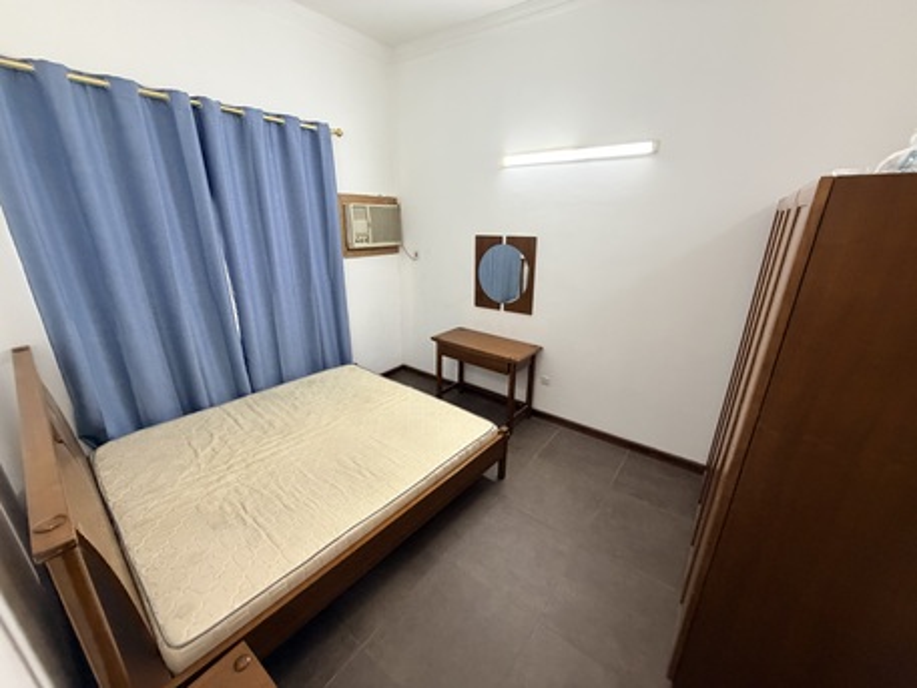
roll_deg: -0.4
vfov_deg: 85.7
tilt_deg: -18.5
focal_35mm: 14
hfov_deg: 102.0
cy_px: 344
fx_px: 371
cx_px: 458
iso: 500
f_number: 2.2
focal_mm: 2.22
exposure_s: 1/50
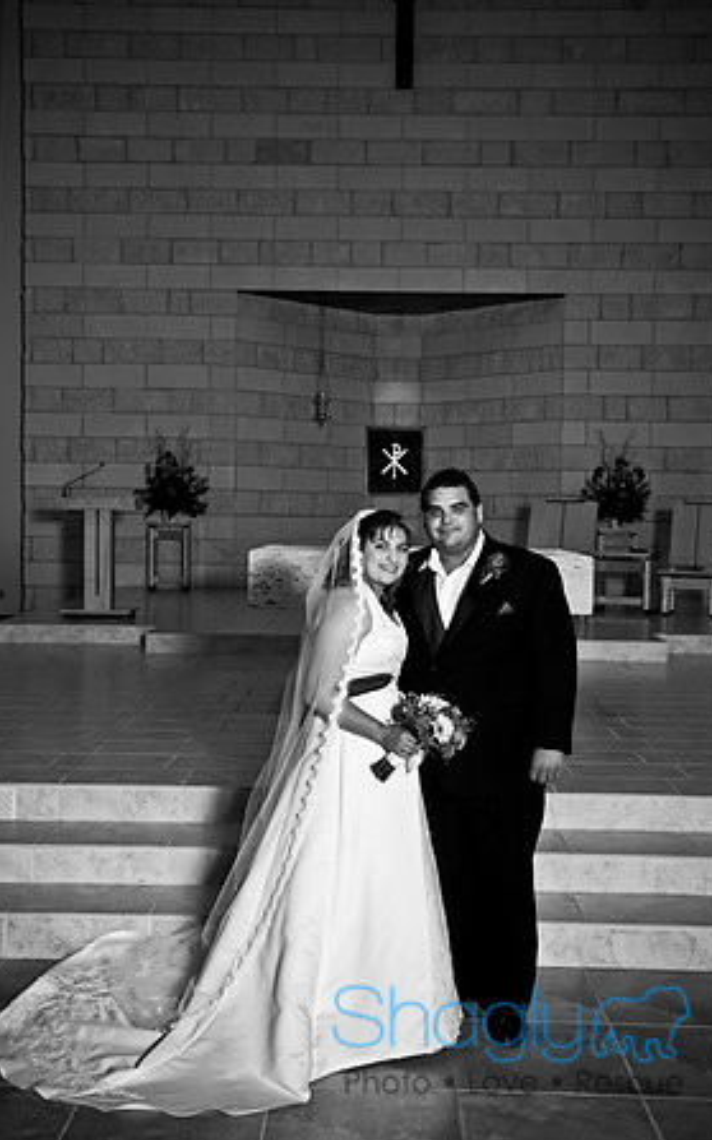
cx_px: 353
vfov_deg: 47.7
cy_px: 571
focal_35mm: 42
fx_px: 1290
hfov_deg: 30.9
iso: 200
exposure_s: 1/125
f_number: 6.3
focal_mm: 27
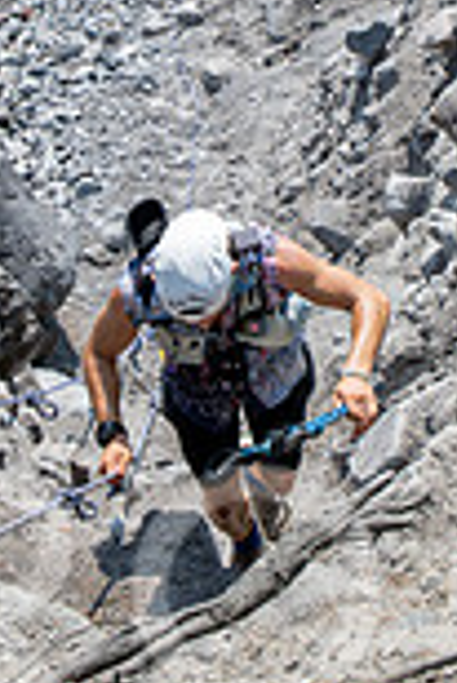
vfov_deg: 18.7
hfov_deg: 13.1
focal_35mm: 105
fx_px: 1995
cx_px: 293
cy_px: -67
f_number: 5
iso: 200
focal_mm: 24
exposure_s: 1/1250
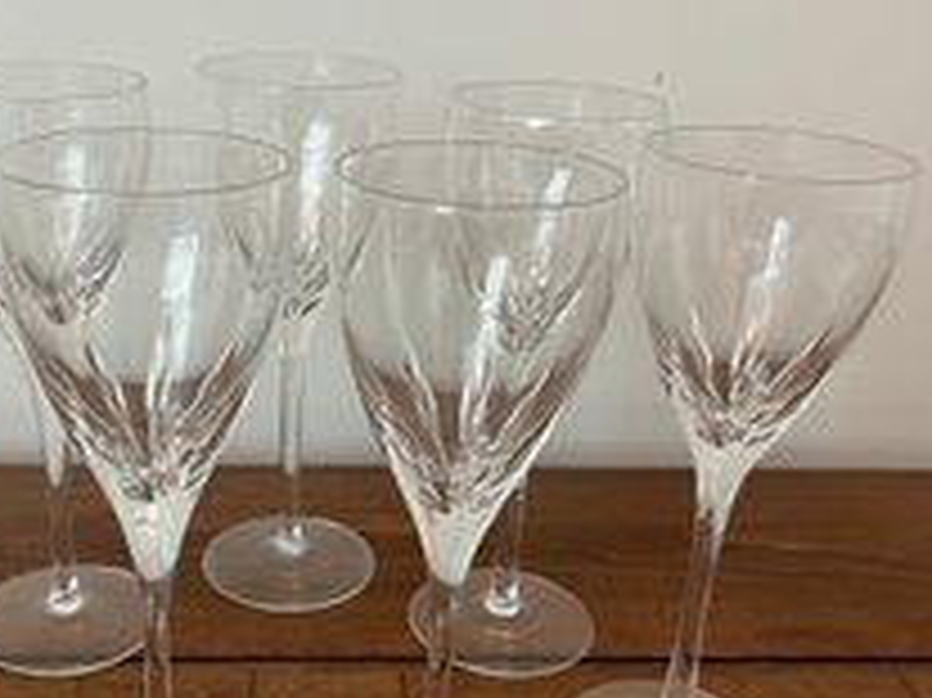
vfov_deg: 33.5
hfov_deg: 43.5
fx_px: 1157
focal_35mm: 43
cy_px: 399
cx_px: 344
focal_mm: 5.1
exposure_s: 1/60
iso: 200
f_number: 1.6
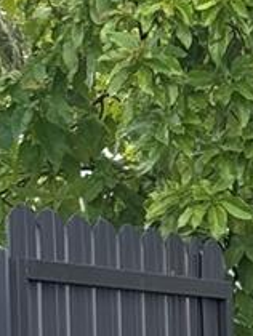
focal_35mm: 274
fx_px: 2665
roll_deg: +1.4
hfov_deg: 5.2
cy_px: 366
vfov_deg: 7.2
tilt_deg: +0.9
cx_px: 629
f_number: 1.78
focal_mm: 6.76
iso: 100
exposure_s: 1/663
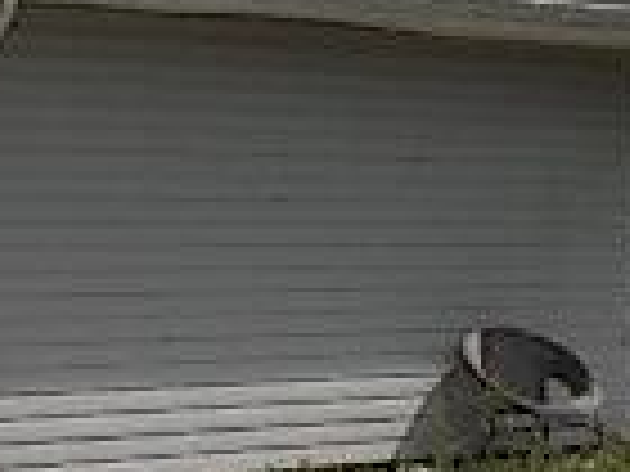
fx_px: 1911
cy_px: 382
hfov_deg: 18.7
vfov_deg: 14.0
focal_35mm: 105
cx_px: 288
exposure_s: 1/160
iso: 80
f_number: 9.9
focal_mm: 4
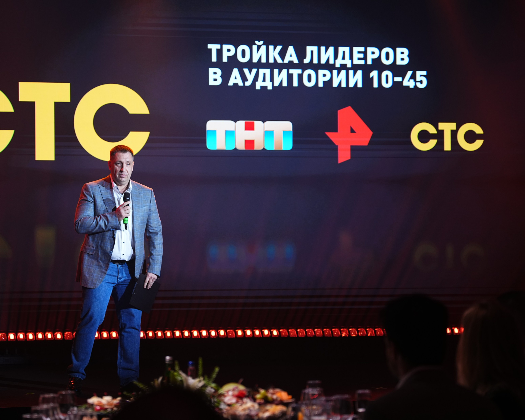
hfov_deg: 18.8
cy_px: 230
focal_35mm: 102
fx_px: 1585
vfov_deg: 15.1
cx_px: 222
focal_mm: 82
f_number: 2.8
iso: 500
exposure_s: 1/160
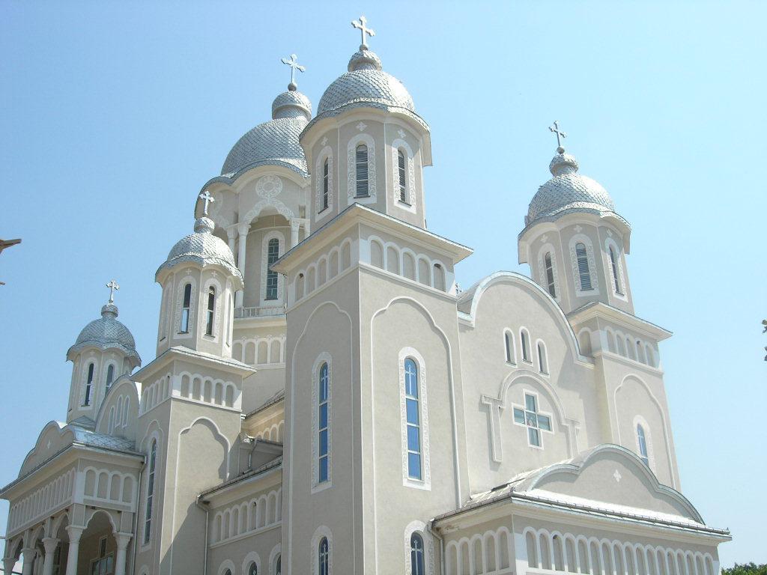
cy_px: 288
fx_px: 908
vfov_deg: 35.1
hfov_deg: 45.8
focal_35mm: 41
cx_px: 384
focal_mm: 8.5
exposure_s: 1/623
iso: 64
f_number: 4.9
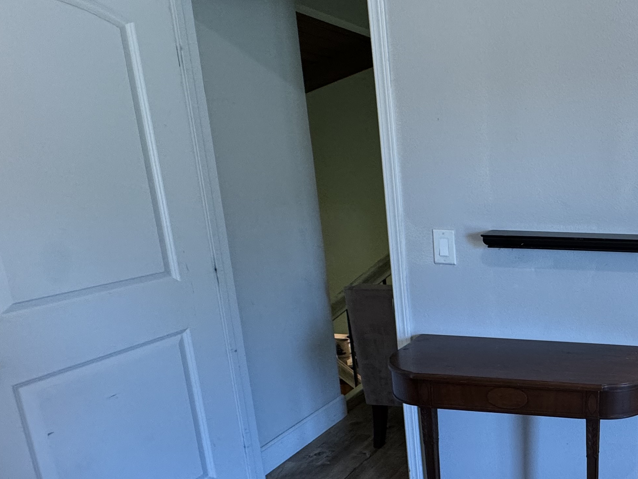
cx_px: 632
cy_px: 275
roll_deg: -1.3
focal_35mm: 29
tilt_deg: -13.6
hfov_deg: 50.4
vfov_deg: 48.1
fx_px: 535
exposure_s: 1/60
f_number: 2.2
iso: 200
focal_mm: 2.22
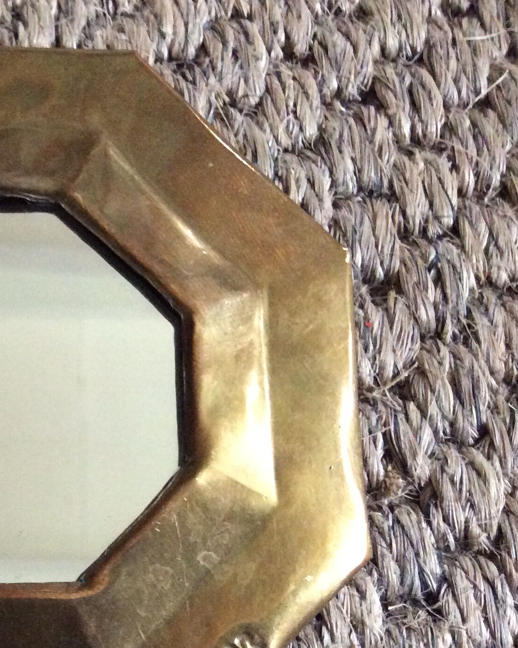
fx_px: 1112
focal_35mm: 58
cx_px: -47
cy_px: 423
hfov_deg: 24.5
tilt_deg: -72.9
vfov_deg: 32.3
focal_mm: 3.3
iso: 320
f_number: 2.4
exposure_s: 1/17
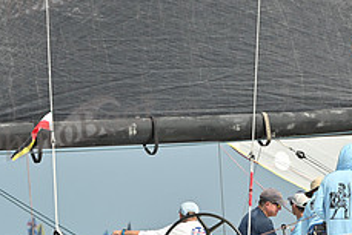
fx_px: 4823
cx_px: 278
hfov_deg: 4.2
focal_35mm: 493
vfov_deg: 2.8
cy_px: 185
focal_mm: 195
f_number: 9
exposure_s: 1/1600
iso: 320
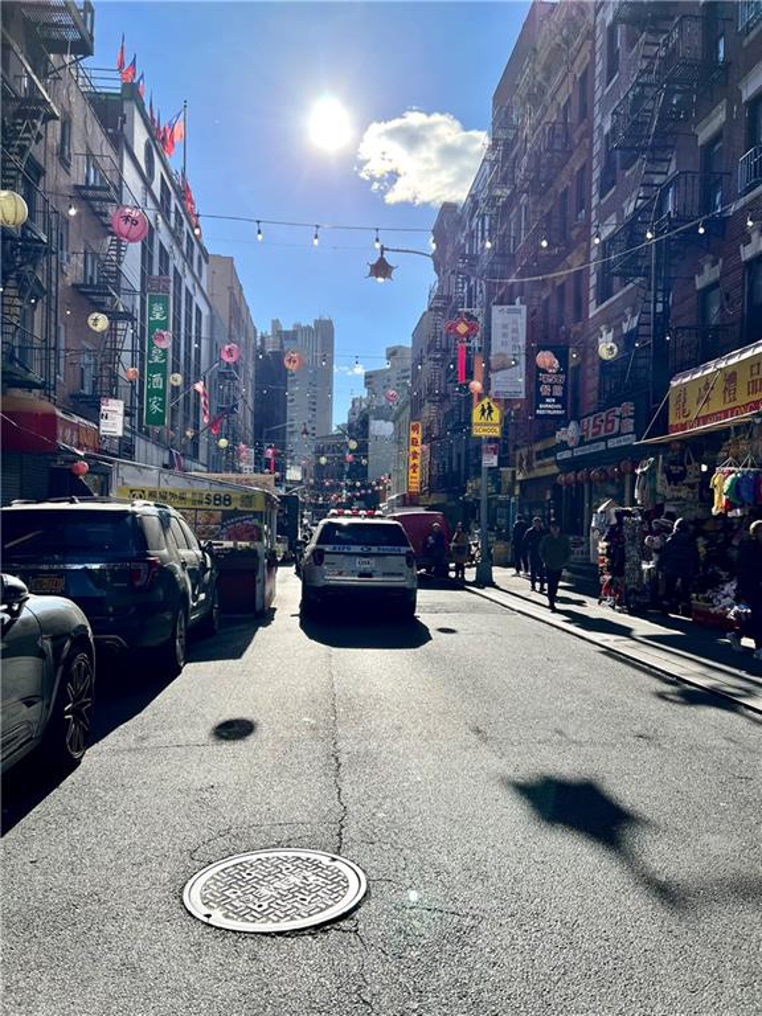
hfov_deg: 53.1
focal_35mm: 26
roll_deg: -0.6
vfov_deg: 67.3
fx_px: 763
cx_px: 381
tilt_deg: +1.6
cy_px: 508
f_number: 1.5
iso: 50
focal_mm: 5.7
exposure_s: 1/6993
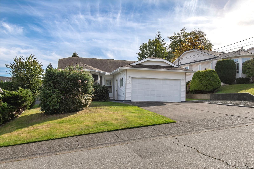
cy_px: 84
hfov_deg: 61.9
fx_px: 212
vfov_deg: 43.6
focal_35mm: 30
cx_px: 127
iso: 320
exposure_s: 1/500
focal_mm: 20
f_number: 11
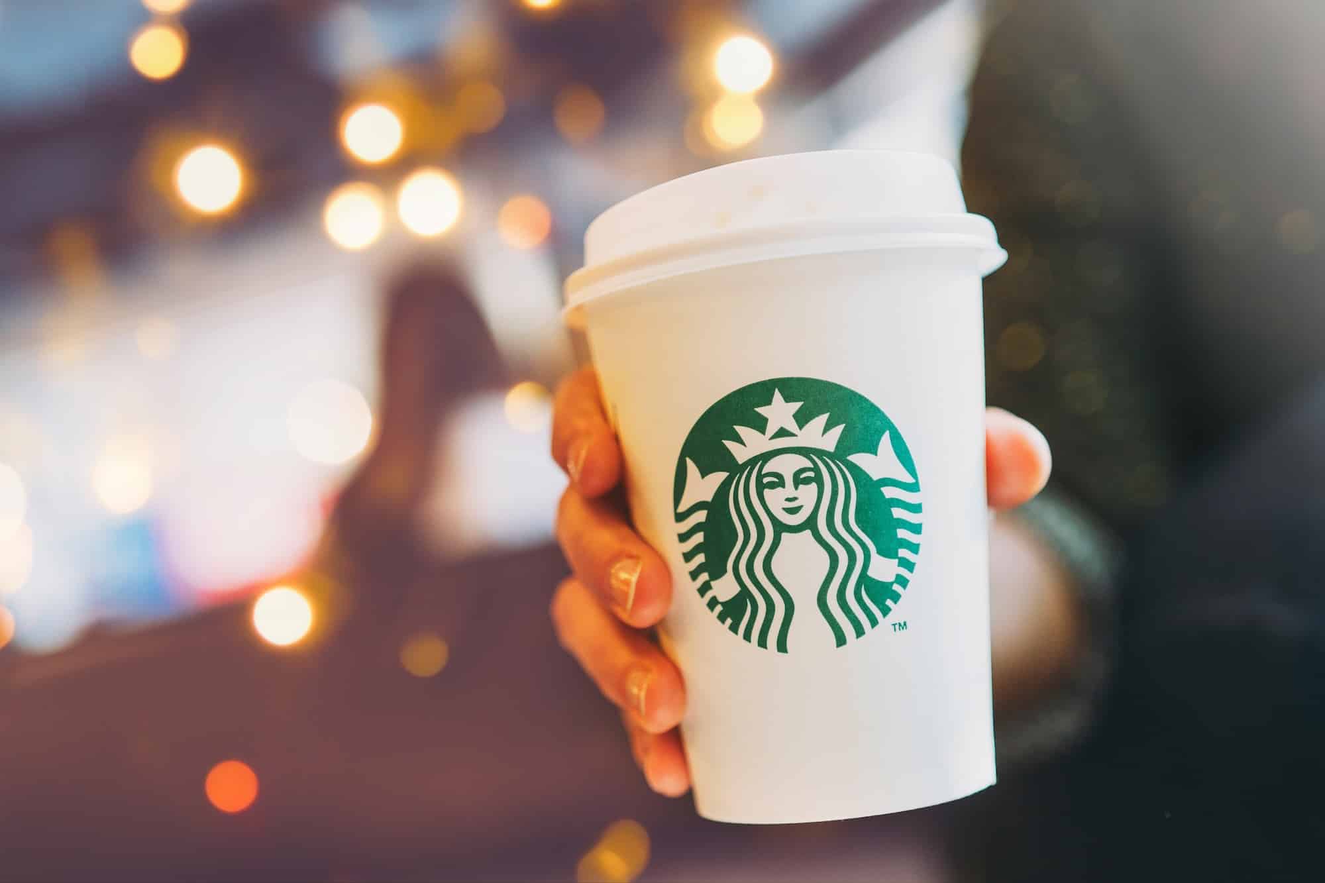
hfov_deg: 48.5
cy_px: 442
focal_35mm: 40
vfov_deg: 33.4
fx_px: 1472
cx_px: 662
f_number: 2
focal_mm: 40
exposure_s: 1/320
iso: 500
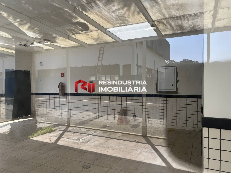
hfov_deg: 67.3
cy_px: 86
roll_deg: +0.0
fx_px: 174
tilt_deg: -0.4
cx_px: 116
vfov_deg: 53.1
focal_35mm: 26
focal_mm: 5.7
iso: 50
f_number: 1.5
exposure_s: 1/705
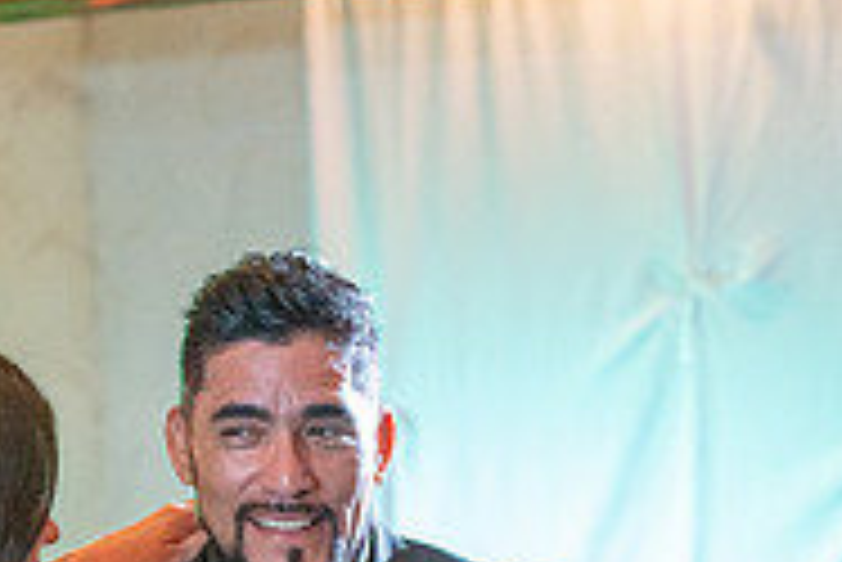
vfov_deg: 6.3
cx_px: 72
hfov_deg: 9.4
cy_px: 847
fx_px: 5079
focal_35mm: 217
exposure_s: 1/160
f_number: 2.8
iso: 1600
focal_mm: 70
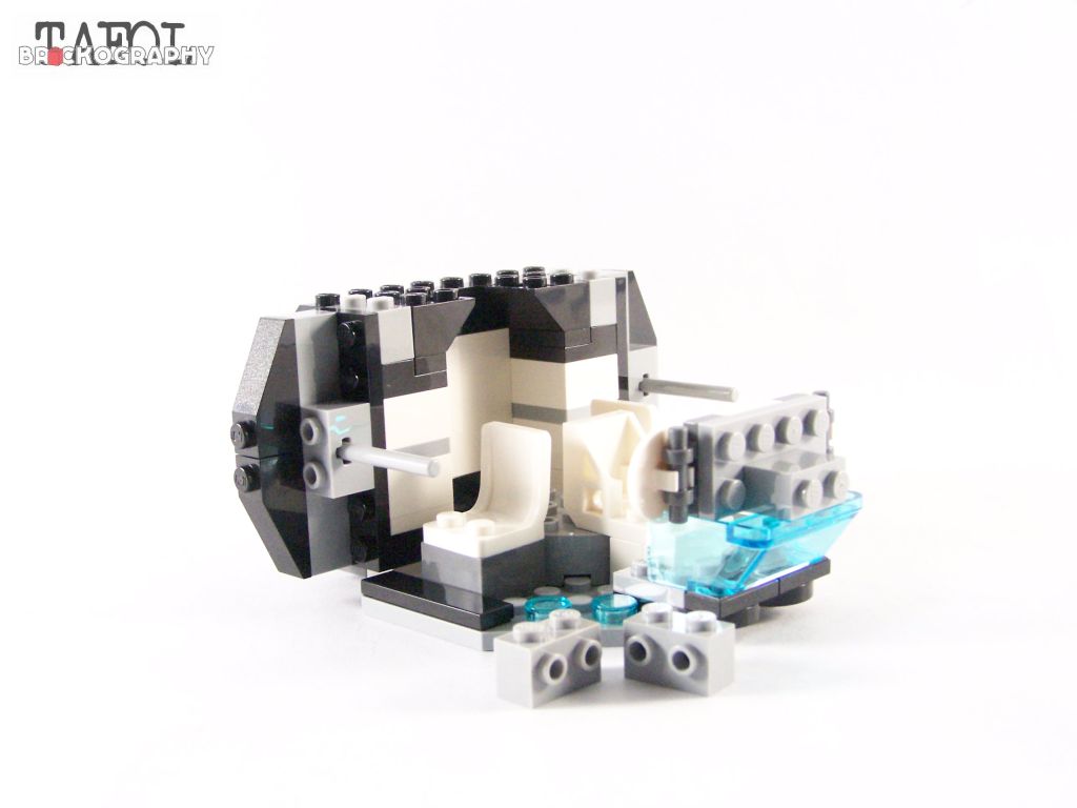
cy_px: 404
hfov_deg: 37.5
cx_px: 538
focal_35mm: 51
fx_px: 1587
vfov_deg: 28.6
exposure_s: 1/60
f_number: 3.6
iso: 400
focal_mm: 8.5
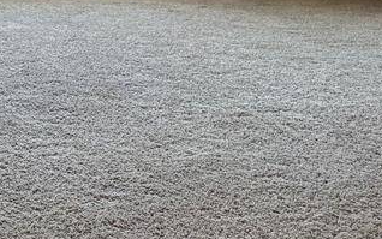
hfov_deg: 23.6
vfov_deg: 14.5
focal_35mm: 82
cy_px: -150
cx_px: -44
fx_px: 854
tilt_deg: +0.3
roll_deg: -0.3
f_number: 1.78
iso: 125
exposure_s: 1/60
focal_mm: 6.76
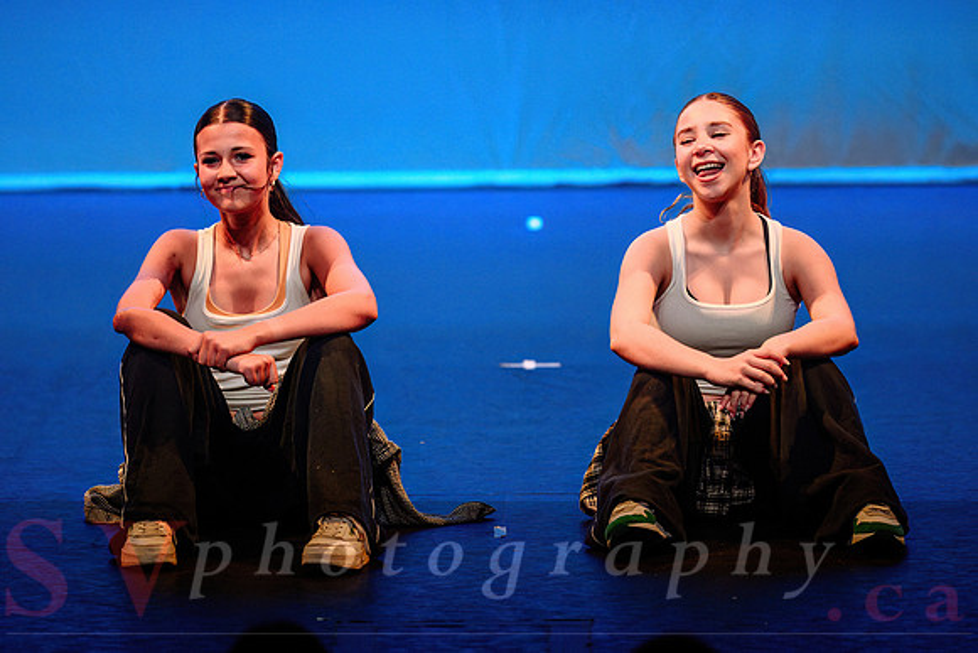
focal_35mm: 303
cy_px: 248
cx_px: 426
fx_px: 8231
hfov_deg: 6.8
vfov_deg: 4.5
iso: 1600
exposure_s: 1/500
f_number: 2.8
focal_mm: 200
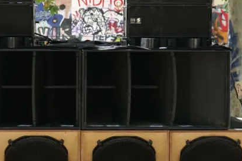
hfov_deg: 13.7
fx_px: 1008
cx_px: 83
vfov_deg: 9.1
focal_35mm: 150
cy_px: 92
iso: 320
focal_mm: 60
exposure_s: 1/160
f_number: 6.3
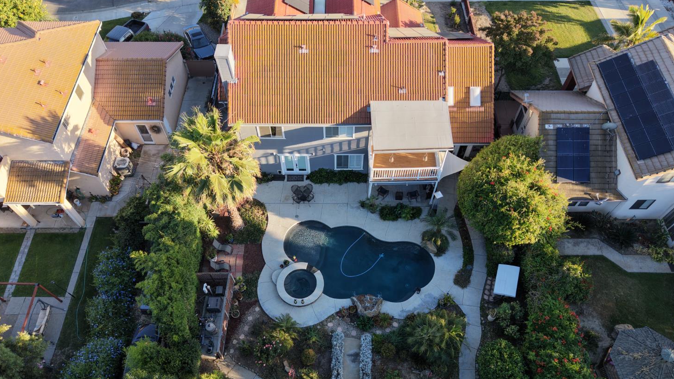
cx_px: 336
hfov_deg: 69.9
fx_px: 482
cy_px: 233
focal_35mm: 27
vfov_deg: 42.6
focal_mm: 8.67
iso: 100
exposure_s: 1/400
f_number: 1.8
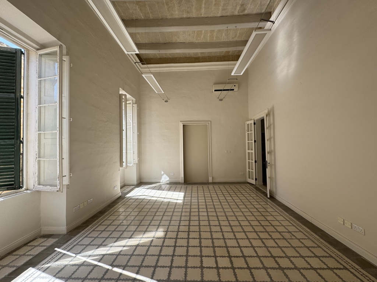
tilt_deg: +1.6
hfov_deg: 102.1
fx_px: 152
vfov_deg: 85.7
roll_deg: +0.3
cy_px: 141
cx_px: 188
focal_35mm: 14
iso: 40
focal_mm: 2.22
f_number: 2.2
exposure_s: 1/335
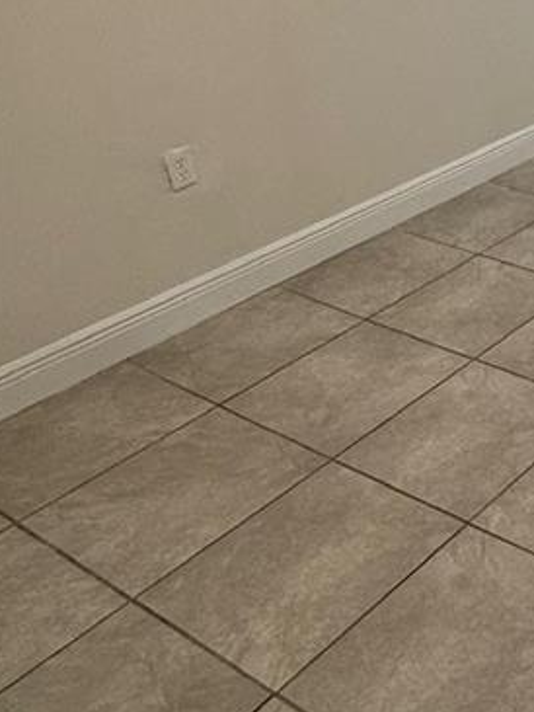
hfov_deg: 24.5
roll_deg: +0.3
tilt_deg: -16.4
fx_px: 946
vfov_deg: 38.2
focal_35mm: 46
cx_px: 801
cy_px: 62
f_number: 2.2
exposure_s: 1/120
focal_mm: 2.22
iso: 80
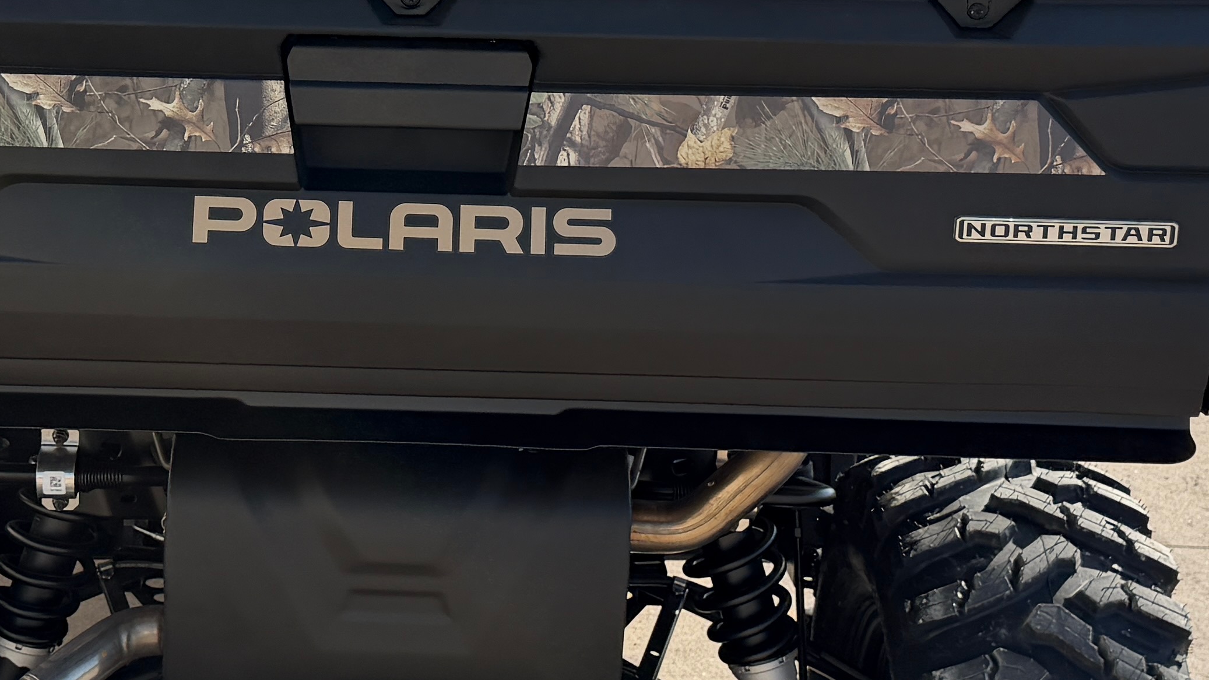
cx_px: 364
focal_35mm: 72
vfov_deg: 16.7
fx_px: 2308
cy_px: 154
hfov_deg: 29.1
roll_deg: -1.7
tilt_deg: -10.4
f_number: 1.78
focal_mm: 6.76
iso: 80
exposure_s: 1/2370
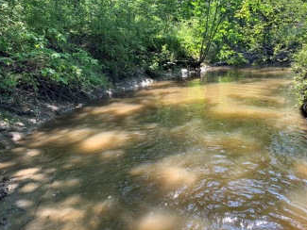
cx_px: 178
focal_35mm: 32
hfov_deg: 56.5
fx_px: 284
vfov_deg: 44.1
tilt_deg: -15.5
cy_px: 132
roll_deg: +2.7
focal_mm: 4.25
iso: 25
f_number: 1.8
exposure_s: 1/164
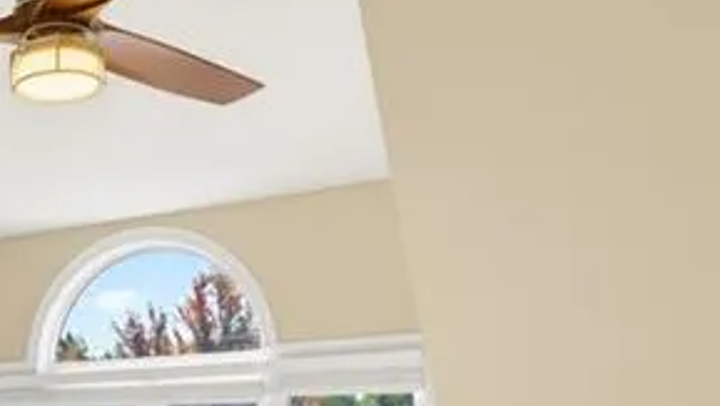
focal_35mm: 52
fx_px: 993
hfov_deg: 35.4
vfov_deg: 21.7
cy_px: 461
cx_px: -27
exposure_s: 1/50
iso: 800
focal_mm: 14
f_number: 9
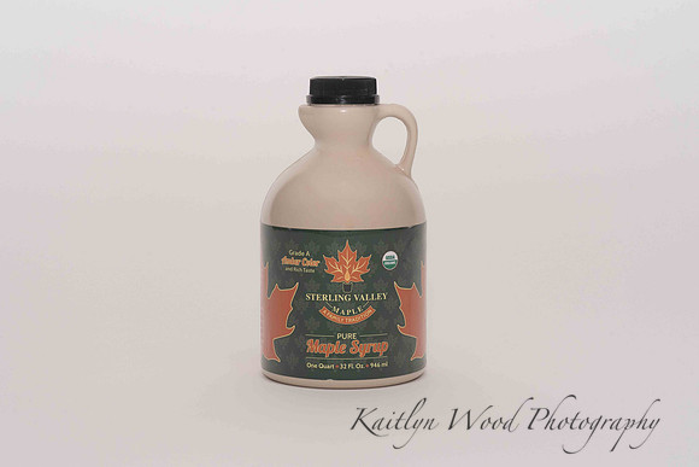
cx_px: 350
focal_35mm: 91
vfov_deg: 15.0
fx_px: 1770
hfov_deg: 22.3
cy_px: 234
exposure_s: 1/100
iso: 400
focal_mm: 85
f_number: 13
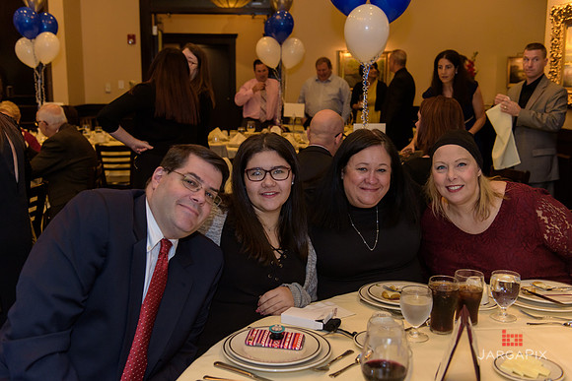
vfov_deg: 35.1
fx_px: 604
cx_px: 286
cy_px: 190
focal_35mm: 38
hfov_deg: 50.7
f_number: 3.2
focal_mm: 38
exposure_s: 1/125
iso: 1600
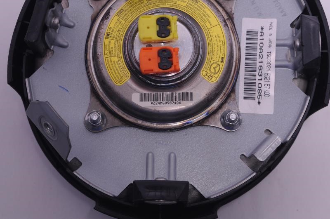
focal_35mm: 105
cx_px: 165
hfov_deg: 19.5
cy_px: 110
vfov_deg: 13.0
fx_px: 961
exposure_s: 1/250
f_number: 8
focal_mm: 70
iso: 400
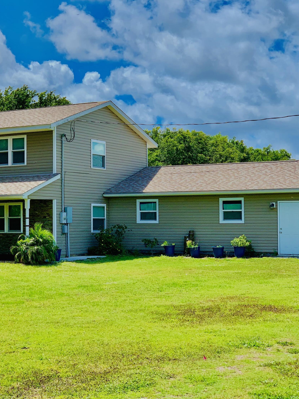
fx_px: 806
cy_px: 199
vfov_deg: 27.8
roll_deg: -0.2
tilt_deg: +2.4
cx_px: 84
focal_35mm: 70
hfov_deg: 20.9
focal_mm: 6
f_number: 2.4
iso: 16
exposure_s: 1/1332
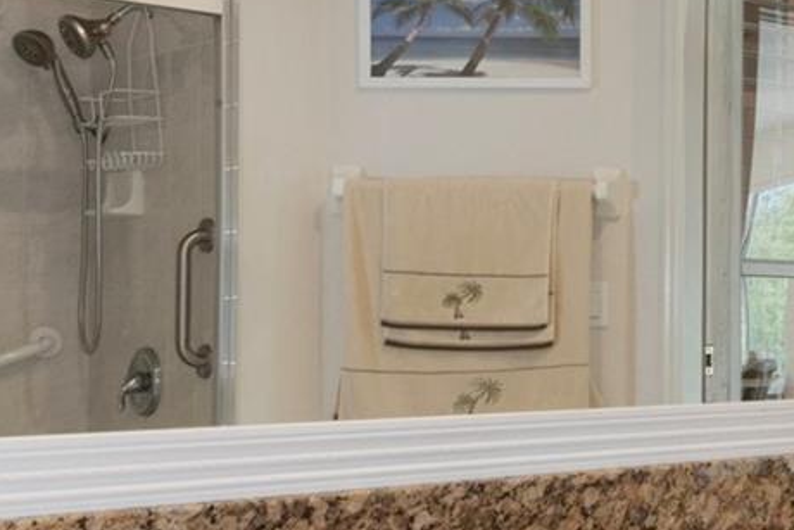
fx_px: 1610
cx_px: 1072
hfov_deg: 23.9
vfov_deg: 18.7
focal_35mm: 73
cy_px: 318
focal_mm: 14
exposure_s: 1.5
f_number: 8
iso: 320
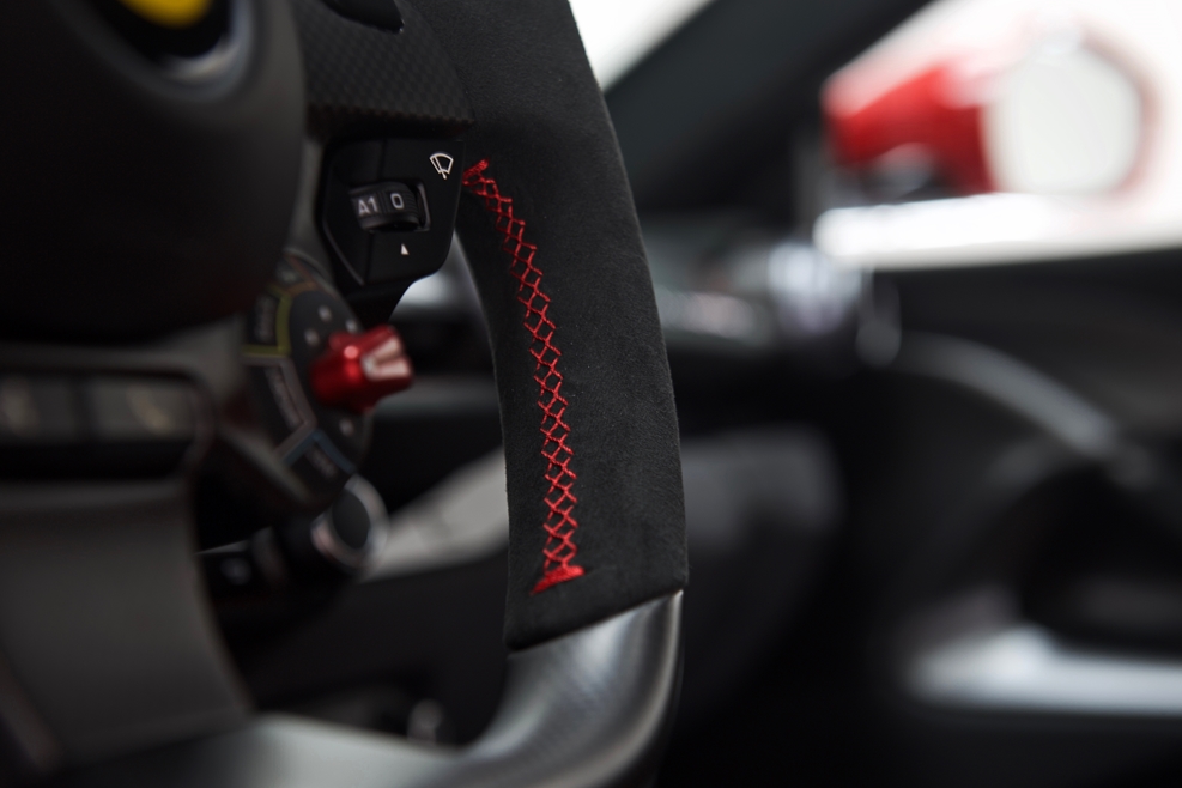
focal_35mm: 71
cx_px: 594
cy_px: 399
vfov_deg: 19.2
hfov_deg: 28.5
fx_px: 2331
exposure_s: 1/6
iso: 100
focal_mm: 70
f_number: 5.6
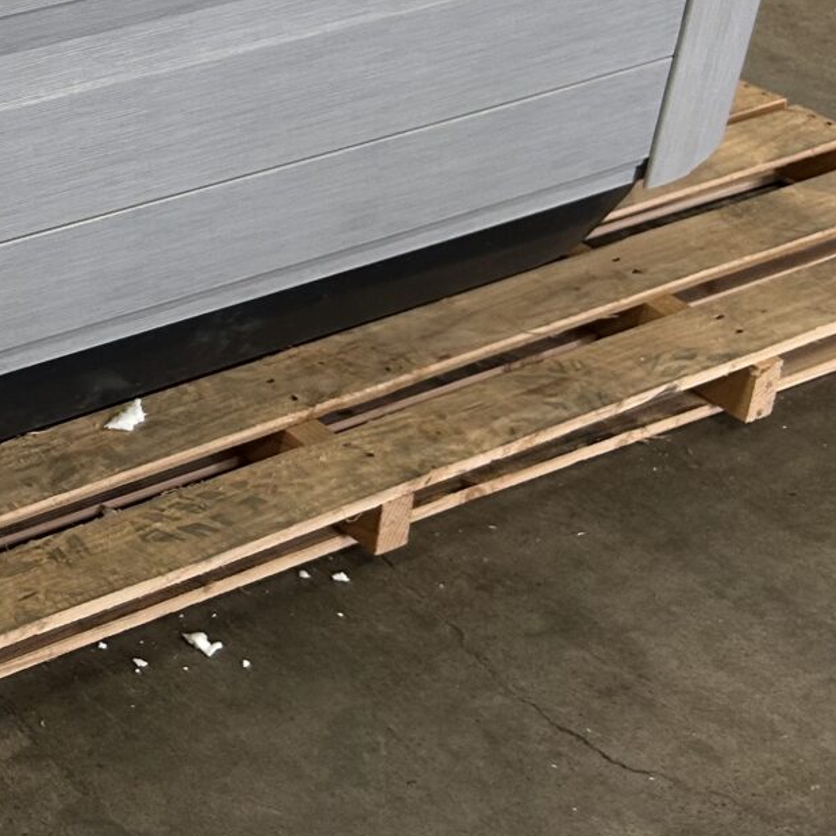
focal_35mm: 76
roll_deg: +0.1
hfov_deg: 20.2
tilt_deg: -23.9
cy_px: -8
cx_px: -351
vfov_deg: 21.9
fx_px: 2077
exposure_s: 1/120
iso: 125
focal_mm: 5.7
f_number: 1.5
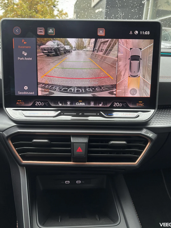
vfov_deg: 61.5
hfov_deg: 48.2
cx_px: 83
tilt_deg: -14.6
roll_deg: -4.4
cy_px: 101
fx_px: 191
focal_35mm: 29
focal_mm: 5.96
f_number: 1.6
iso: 125
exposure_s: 1/70
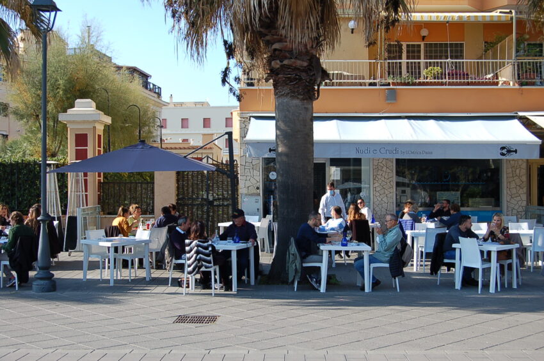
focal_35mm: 48
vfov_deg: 28.0
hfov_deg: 41.1
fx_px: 725
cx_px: 272
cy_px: 180
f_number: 8
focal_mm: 32
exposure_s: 1/250
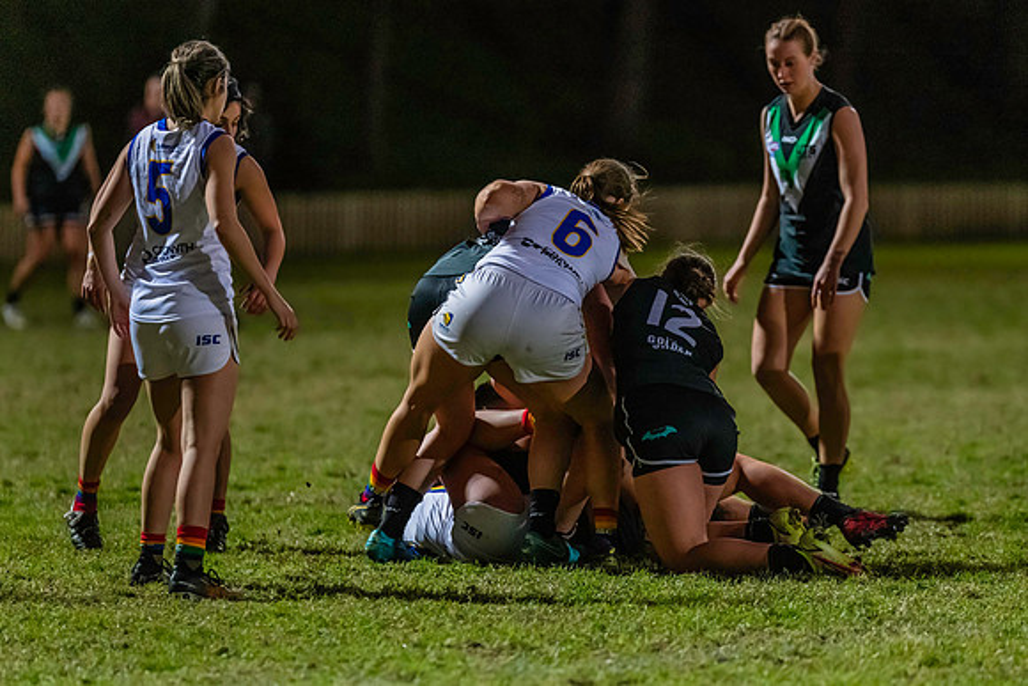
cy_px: 359
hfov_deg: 7.0
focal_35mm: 296
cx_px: 593
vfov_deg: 4.7
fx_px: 8447
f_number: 2.8
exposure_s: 1/1250
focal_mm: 250
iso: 10000
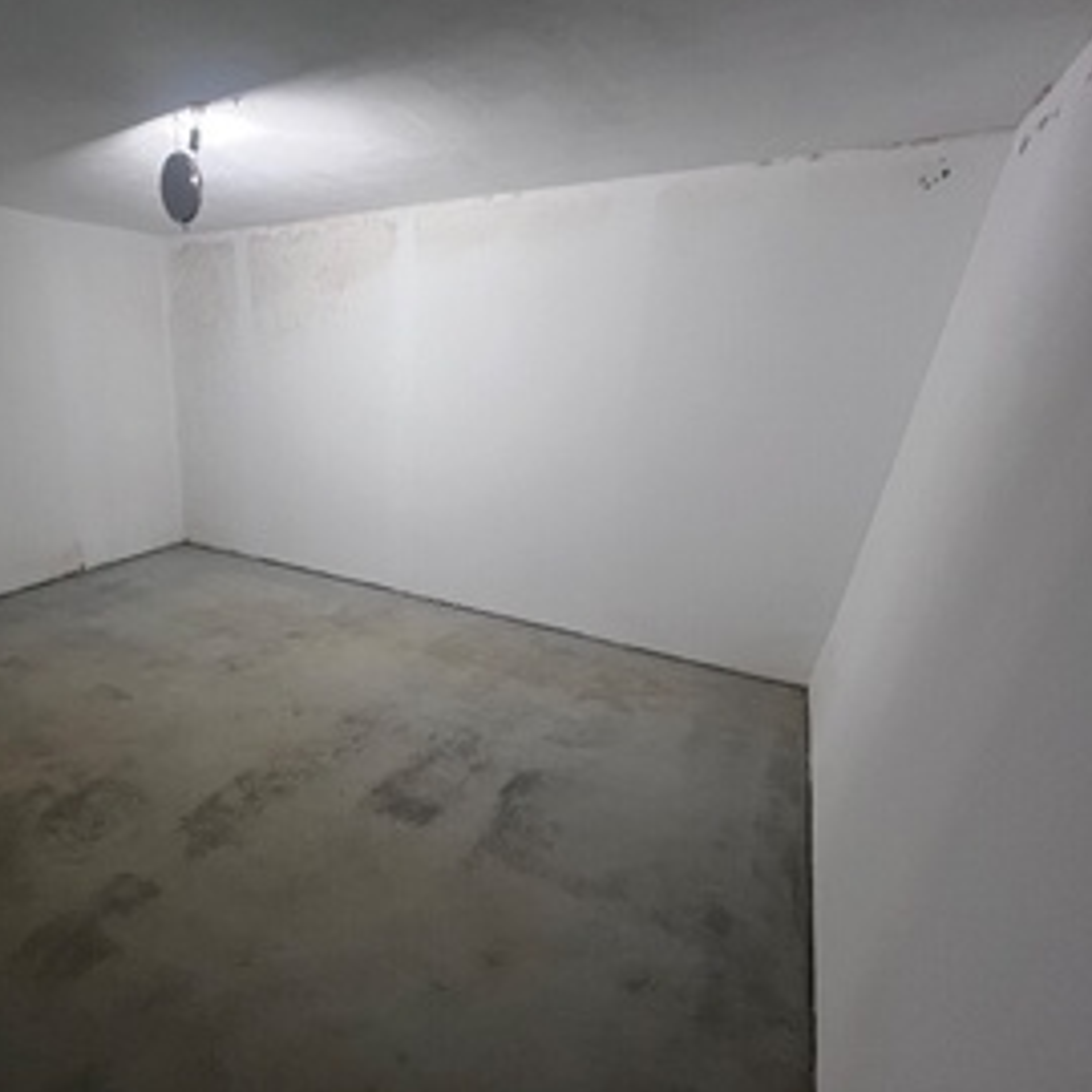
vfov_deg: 83.9
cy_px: 578
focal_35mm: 17
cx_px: 364
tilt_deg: -18.0
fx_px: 607
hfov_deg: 81.2
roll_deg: -0.4
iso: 125
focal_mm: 1.57
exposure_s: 1/50
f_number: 1.8
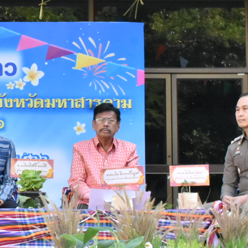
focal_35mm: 135
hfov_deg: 12.6
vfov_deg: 12.9
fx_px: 1097
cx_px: -51
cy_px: 156
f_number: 13
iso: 4000
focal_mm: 35
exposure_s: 1/640
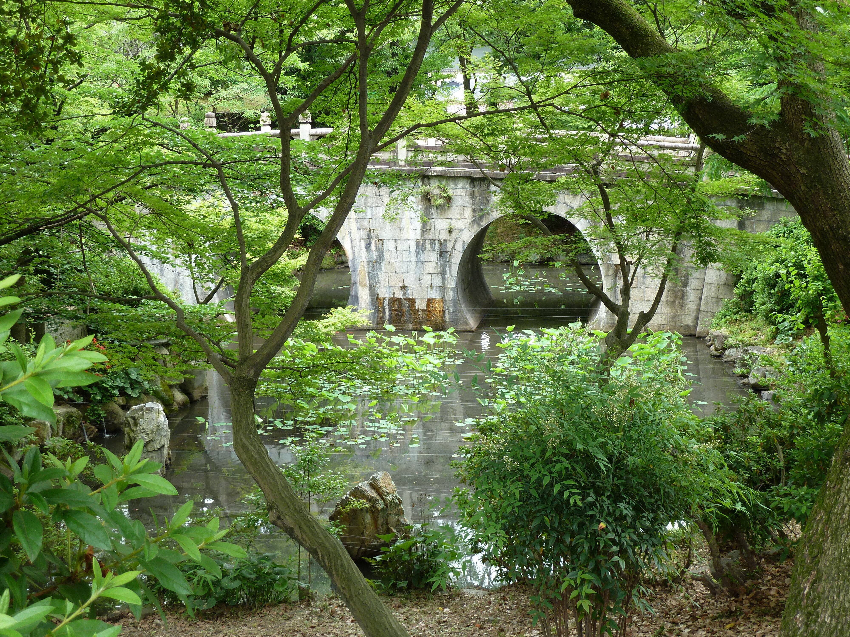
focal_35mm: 52
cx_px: 425
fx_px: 1277
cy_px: 318
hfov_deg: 36.8
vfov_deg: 28.0
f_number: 3.8
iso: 80
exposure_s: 1/40
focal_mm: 8.5
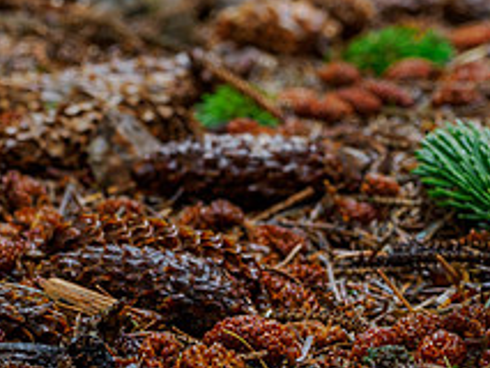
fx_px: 4631
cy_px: -45
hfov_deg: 6.0
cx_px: 584
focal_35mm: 327
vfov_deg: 4.5
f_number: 7.1
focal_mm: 60
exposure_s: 1/1.25
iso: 200
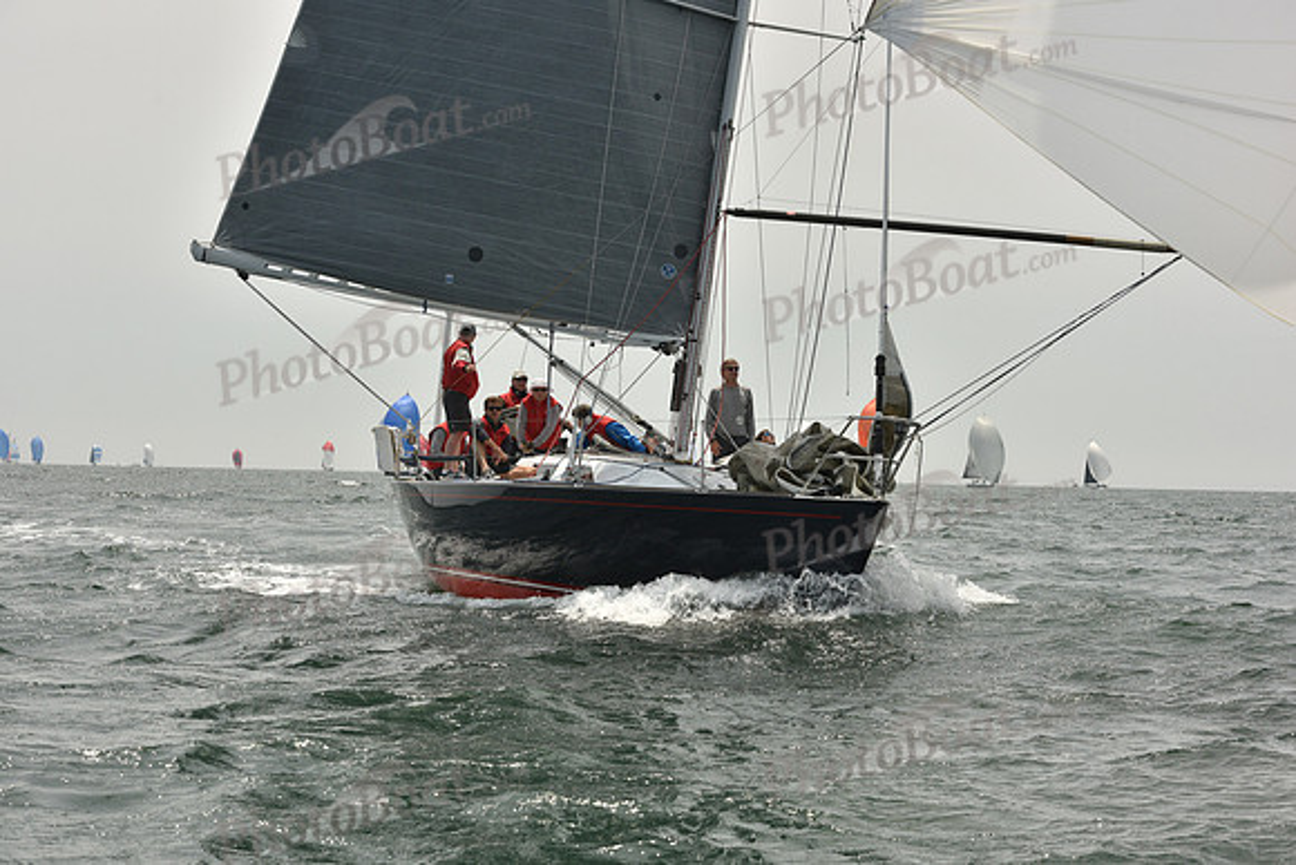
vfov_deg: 19.5
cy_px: 432
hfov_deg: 28.8
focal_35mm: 70
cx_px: 648
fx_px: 2520
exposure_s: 1/1250
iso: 400
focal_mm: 70
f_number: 10
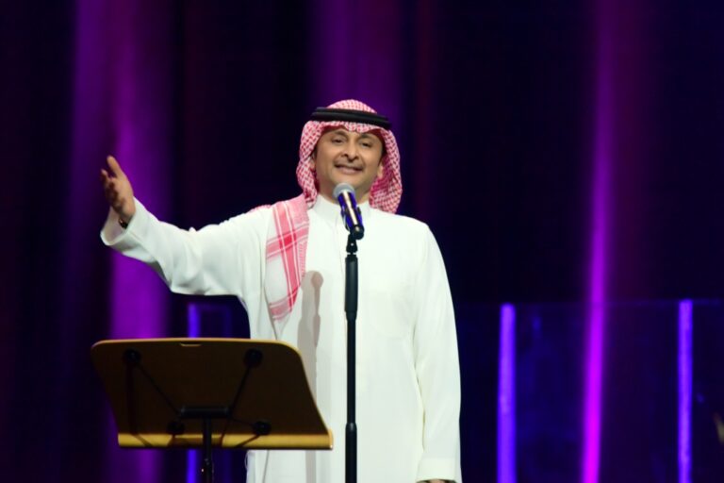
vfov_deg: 2.7
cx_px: 362
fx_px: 10055
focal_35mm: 500
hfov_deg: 4.1
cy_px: 242
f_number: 6.7
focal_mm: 500
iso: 10000
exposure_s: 1/80
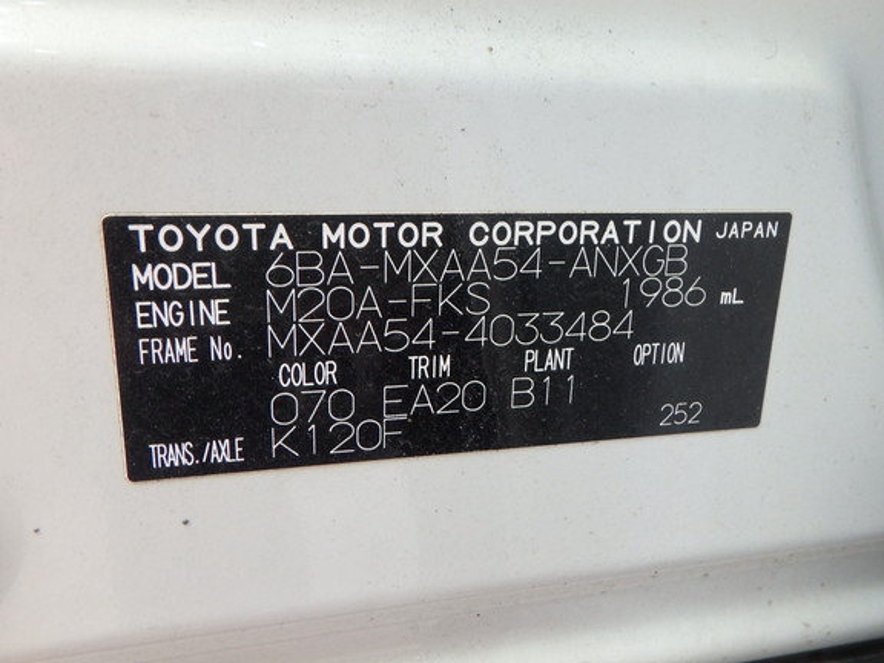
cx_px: 442
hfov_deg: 61.7
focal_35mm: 29
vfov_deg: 48.2
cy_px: 332
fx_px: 741
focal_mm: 5.2
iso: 200
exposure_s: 1/60
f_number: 4.6
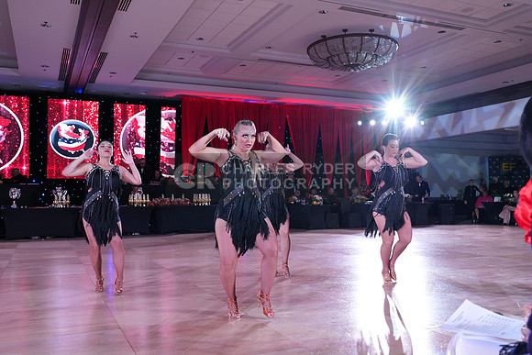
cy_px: 178
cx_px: 266
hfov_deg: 58.7
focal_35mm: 32
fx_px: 473
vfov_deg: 41.1
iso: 2500
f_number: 5
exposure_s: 1/250
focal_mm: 32
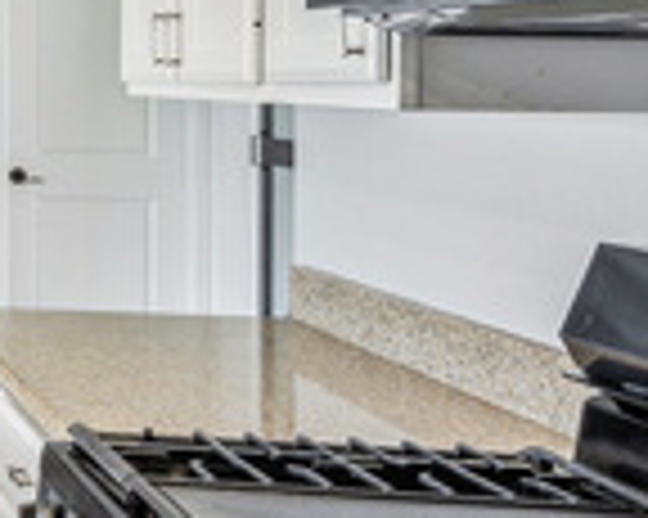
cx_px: -720
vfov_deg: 18.4
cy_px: 126
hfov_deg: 16.3
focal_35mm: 83
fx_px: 1591
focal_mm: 17
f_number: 9
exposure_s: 1/25
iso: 250
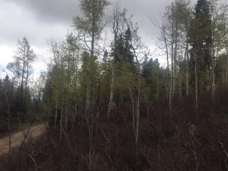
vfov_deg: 32.8
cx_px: 114
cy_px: 94
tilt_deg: +2.2
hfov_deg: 43.0
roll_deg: -3.1
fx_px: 290
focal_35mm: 44
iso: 25
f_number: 2.2
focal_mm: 4.15
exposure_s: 1/686
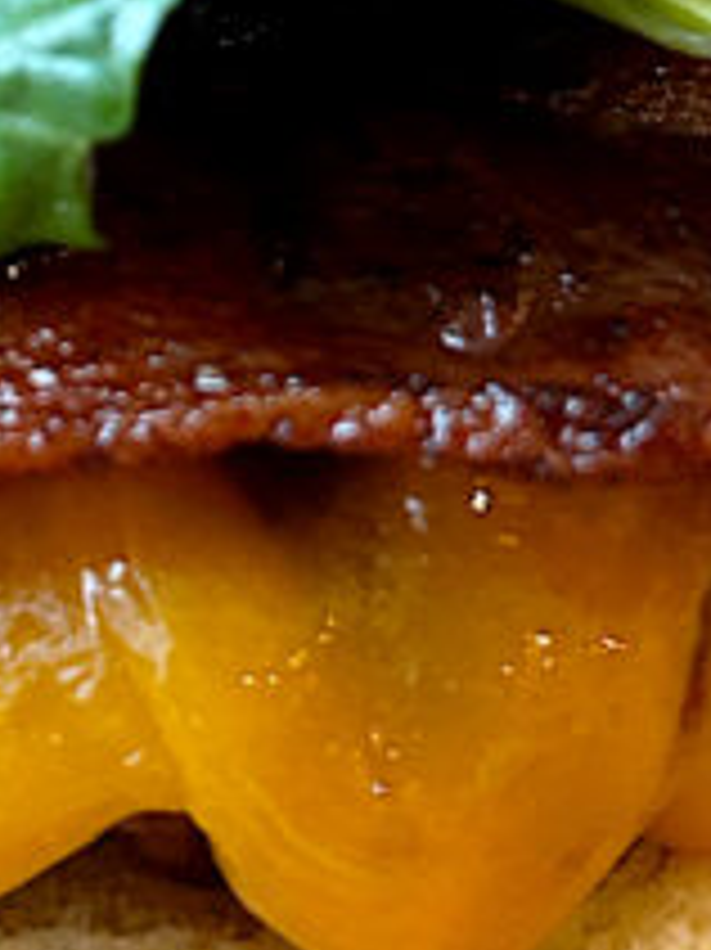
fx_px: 3454
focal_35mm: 126
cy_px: -131
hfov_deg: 11.7
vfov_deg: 15.2
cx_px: 176
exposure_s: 1/60
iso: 250
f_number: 1.5
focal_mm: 5.7
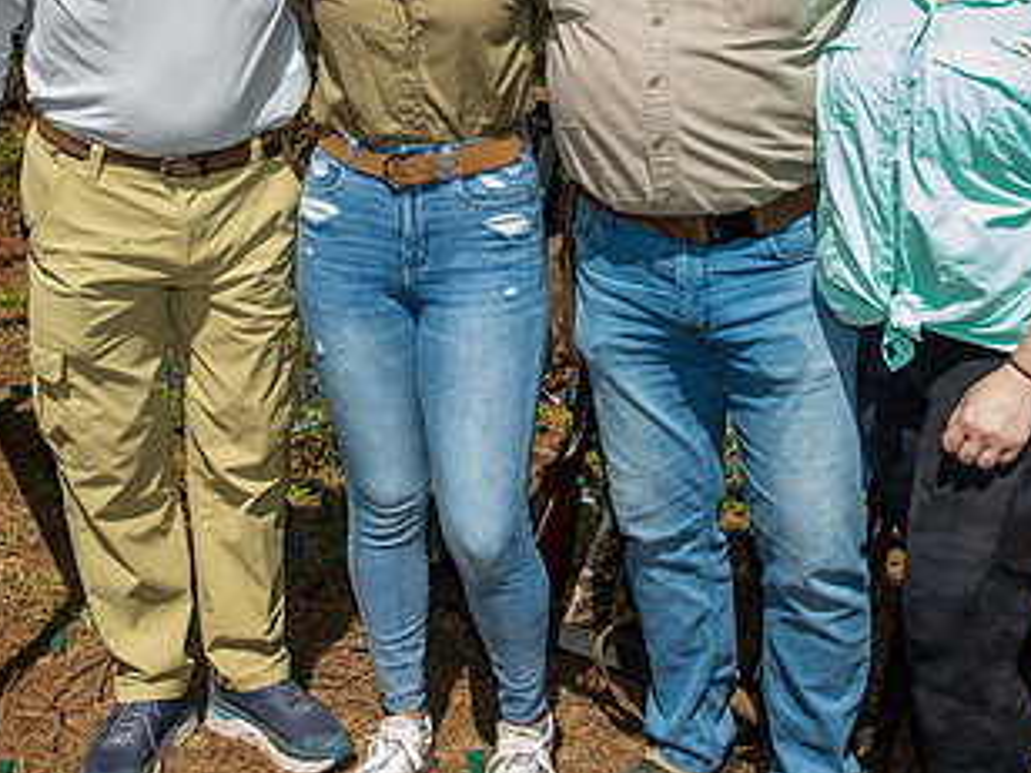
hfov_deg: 33.2
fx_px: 1727
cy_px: 134
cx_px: 489
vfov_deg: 24.7
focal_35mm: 58
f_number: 7.1
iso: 50
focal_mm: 32
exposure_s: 1/250
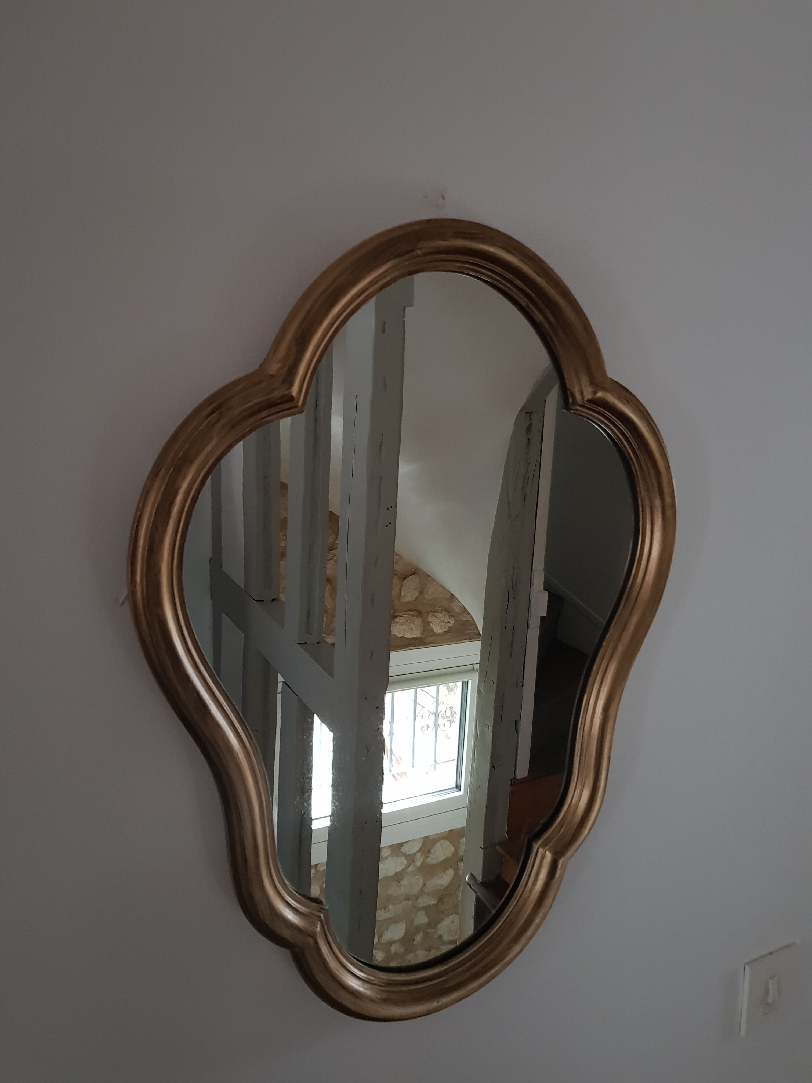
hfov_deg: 53.1
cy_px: 542
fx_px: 813
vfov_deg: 67.3
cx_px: 406
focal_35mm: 26
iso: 250
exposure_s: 1/10
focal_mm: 4.2
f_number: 1.7
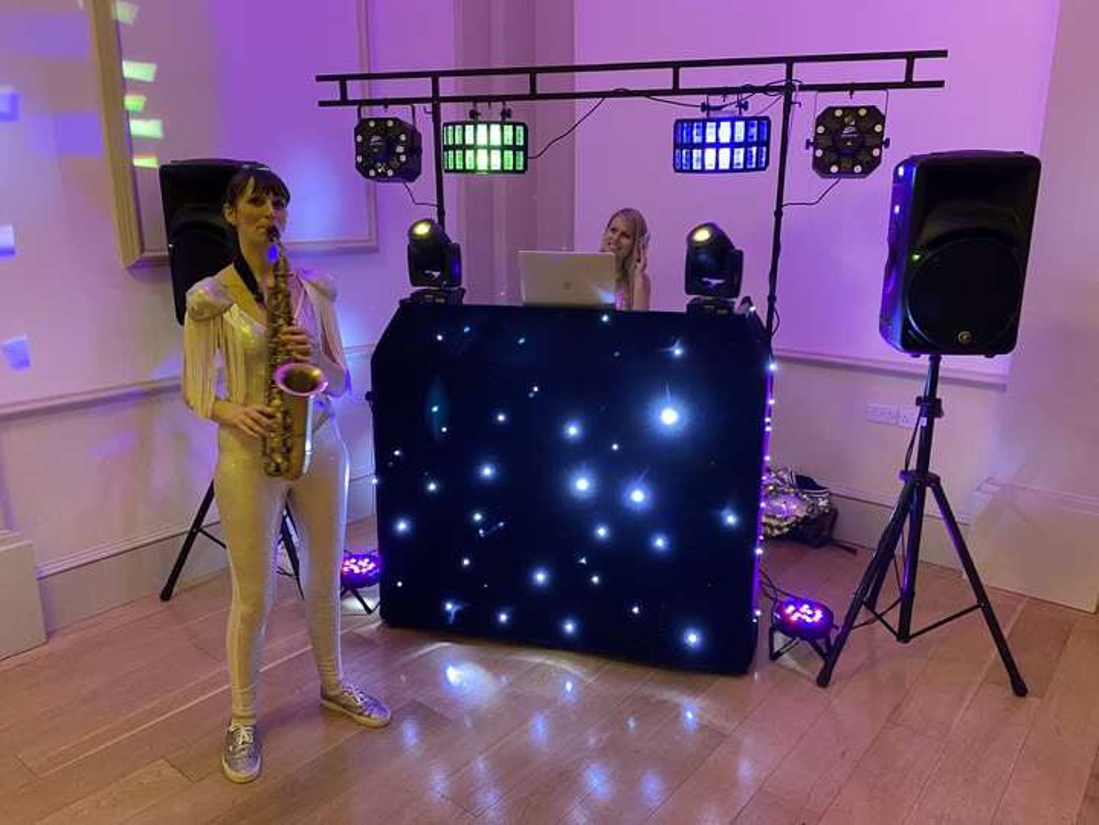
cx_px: 550
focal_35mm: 26
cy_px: 412
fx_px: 825
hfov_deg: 67.3
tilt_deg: -14.2
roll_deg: -0.3
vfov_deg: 53.1
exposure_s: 1/23
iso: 500
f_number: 1.8
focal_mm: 4.25
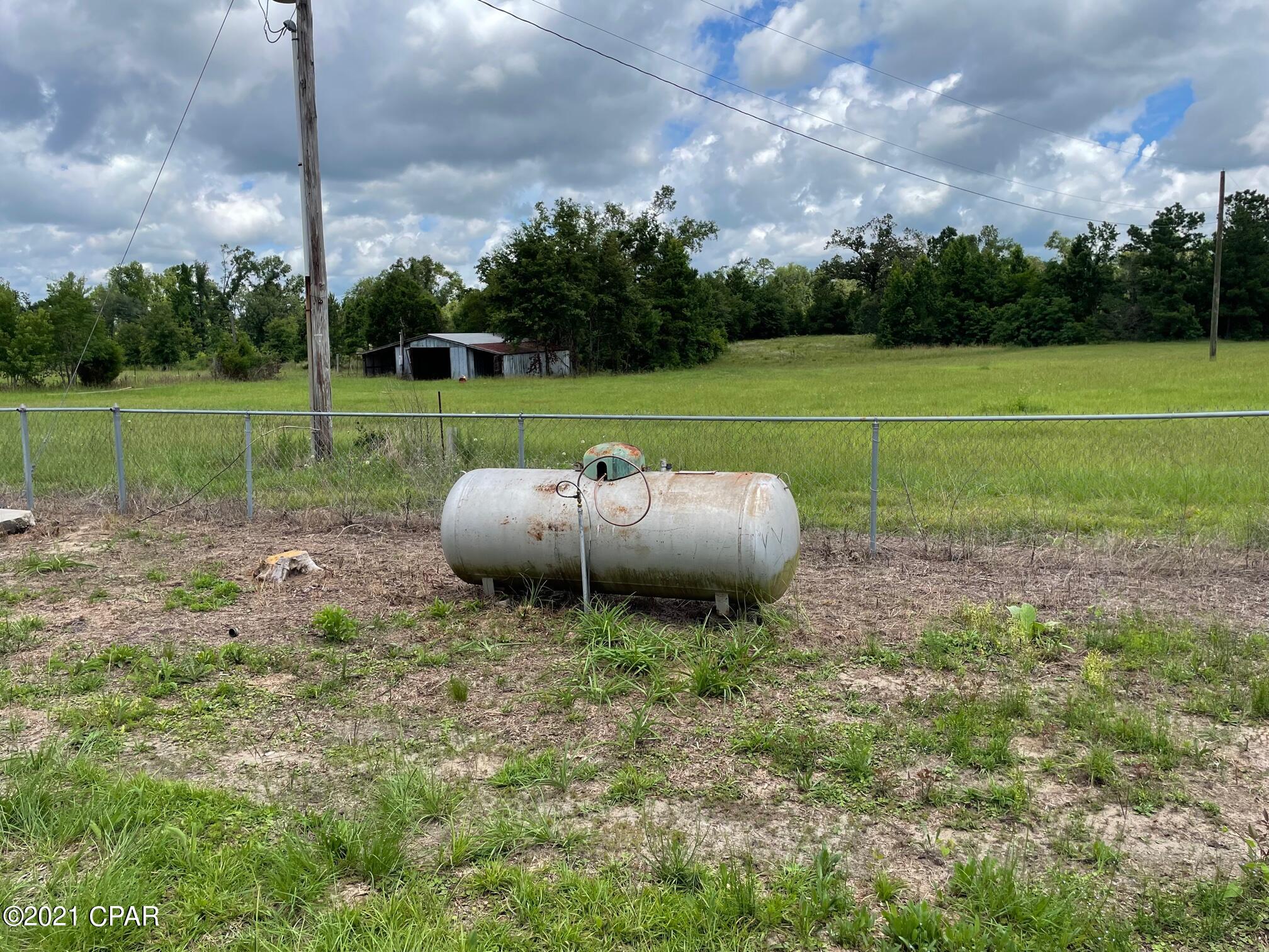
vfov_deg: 53.1
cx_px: 634
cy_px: 476
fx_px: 953
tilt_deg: -8.4
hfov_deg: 67.3
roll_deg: +1.3
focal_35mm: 26
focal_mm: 4.2
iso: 32
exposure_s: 1/3125
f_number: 1.6
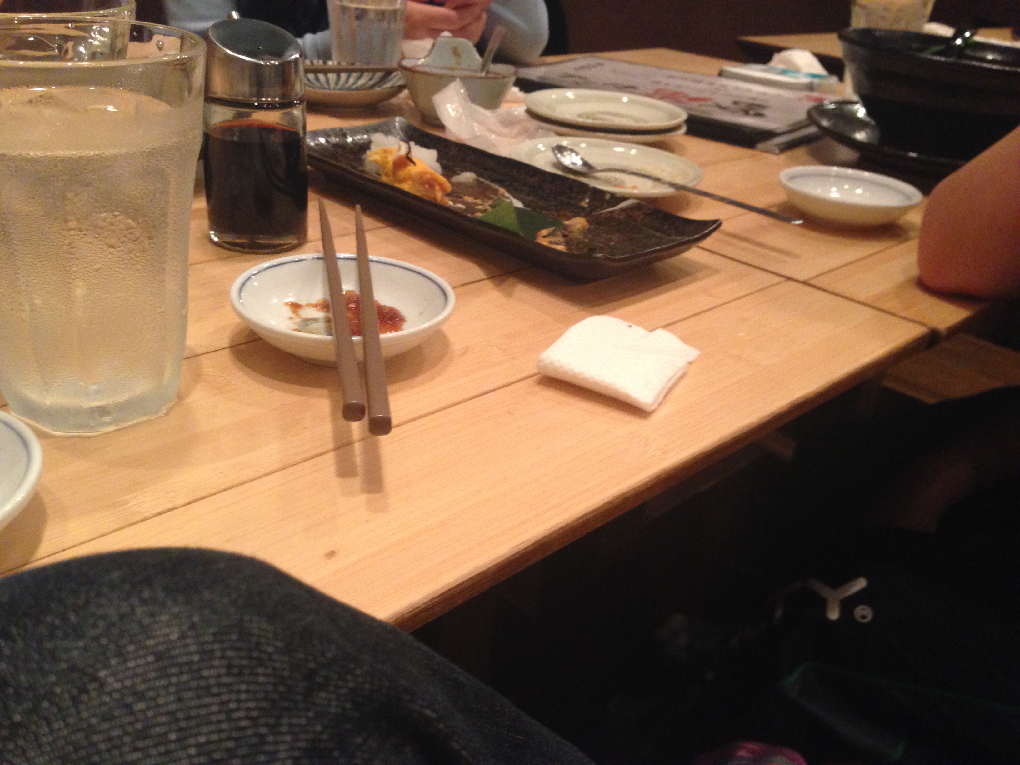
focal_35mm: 33
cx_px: 510
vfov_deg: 42.9
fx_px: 972
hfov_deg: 55.4
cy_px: 382
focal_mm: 4.12
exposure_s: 1/15
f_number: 2.4
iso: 400
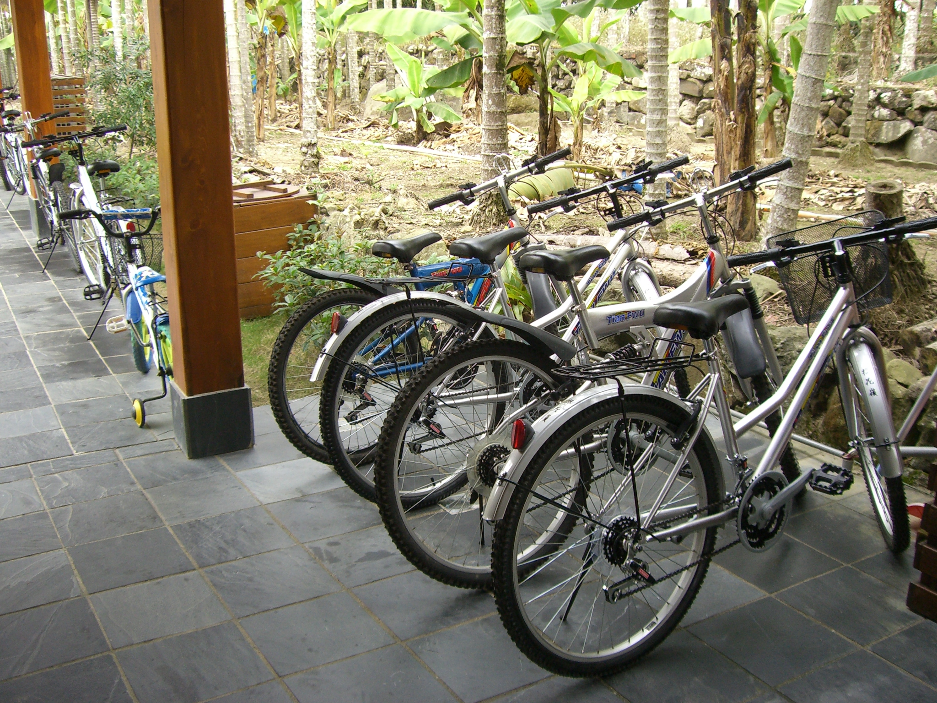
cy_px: 352
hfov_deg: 49.0
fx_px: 1029
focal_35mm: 38
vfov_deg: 37.7
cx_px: 468
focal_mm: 6.2
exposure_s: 1/125
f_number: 2.7
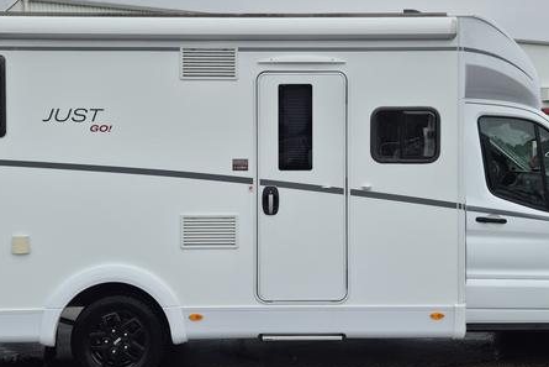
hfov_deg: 45.4
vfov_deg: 31.1
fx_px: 656
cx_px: 249
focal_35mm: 43
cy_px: 151
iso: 25
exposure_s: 1/1172
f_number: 1.8
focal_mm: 5.4
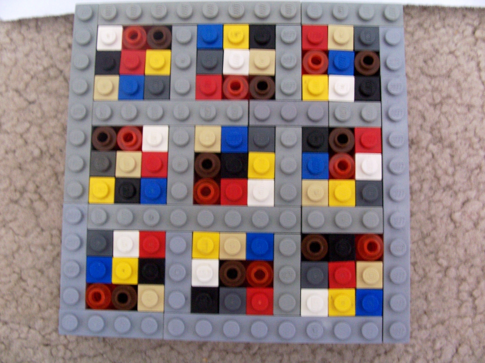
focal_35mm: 35
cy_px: 182
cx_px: 242
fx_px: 490
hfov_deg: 52.6
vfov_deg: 40.7
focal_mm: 6
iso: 140
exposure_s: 1/8
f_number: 2.8
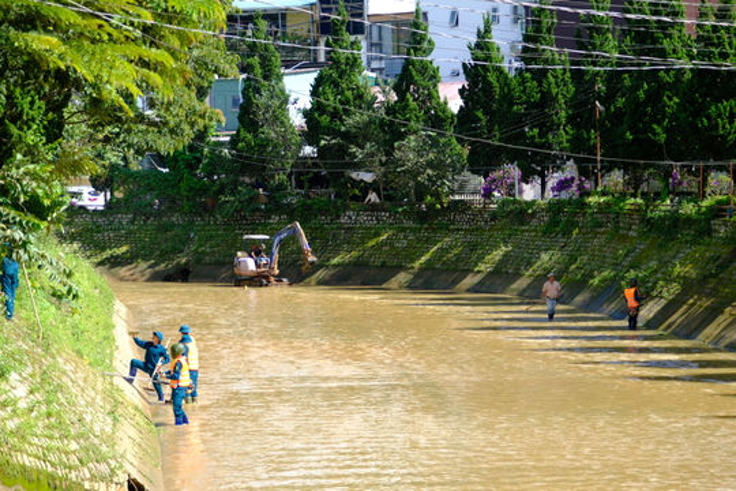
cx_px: 368
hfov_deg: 17.1
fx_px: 2453
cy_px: 246
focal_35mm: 120
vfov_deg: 11.4
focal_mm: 80
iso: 250
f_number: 4
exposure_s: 1/640
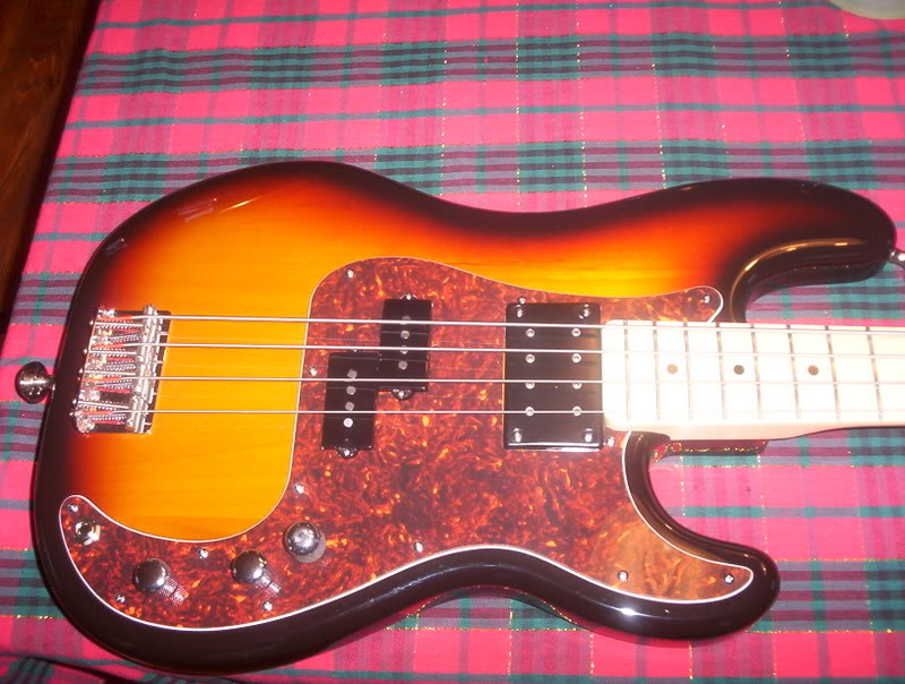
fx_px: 1022
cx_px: 452
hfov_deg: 47.8
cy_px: 342
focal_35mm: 39
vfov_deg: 37.0
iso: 140
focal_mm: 6
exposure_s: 1/30
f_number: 4.5
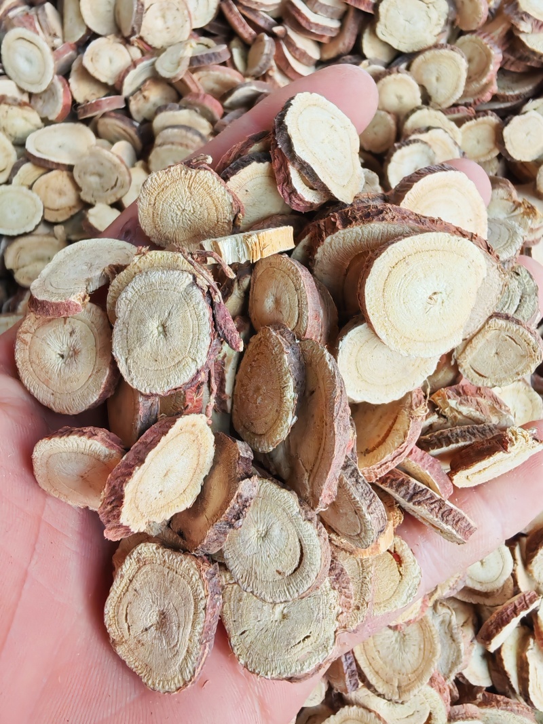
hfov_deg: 56.8
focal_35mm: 24
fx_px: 502
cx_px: 272
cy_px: 362
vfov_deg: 71.6
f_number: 2.2
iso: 80
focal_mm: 1.96
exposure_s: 1/100
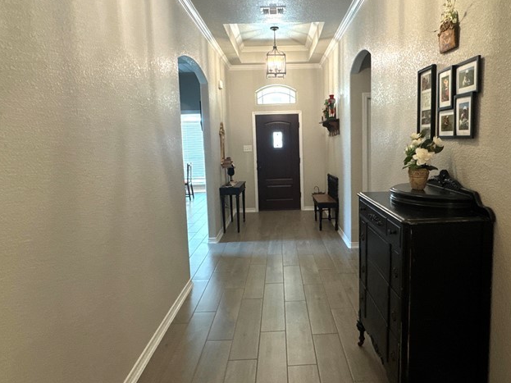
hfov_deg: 73.6
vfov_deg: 58.8
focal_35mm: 23
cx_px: 286
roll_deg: +1.0
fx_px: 339
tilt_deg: -5.9
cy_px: 175
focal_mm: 2.22
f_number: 2.2
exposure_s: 1/60
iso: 400
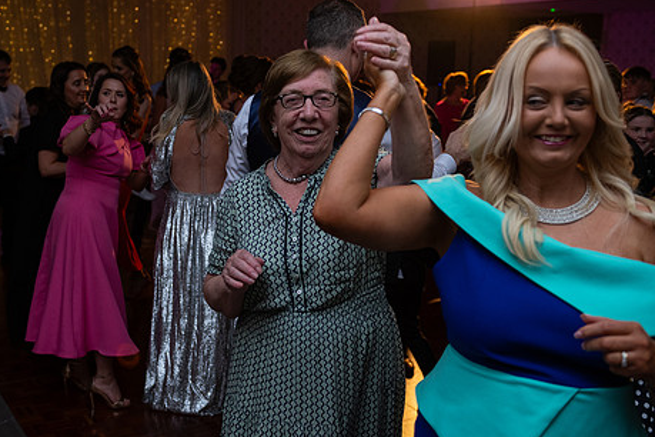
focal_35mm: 43
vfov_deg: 31.2
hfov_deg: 45.2
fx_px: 782
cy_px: 204
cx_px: 270
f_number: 3.5
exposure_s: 1/160
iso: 1000
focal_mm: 34
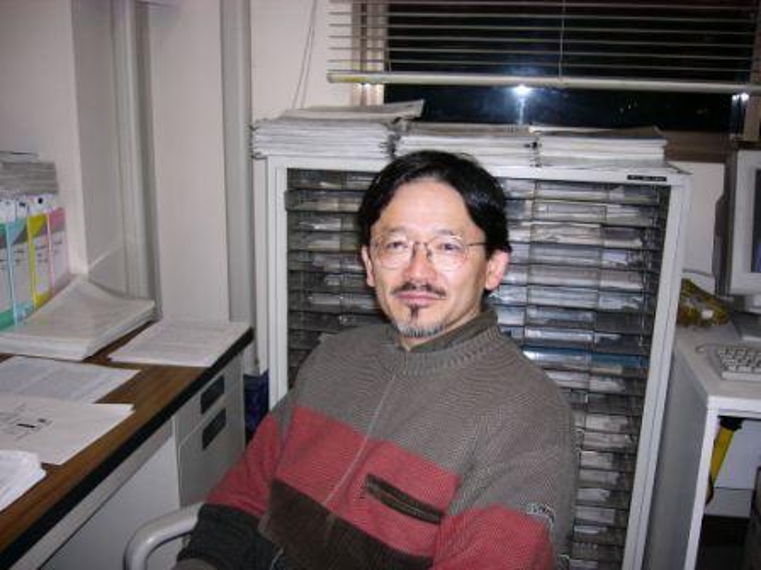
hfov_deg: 52.6
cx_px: 380
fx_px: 769
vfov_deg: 40.7
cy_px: 285
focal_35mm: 35
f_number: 2.8
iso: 100
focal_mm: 5.8
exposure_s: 1/60
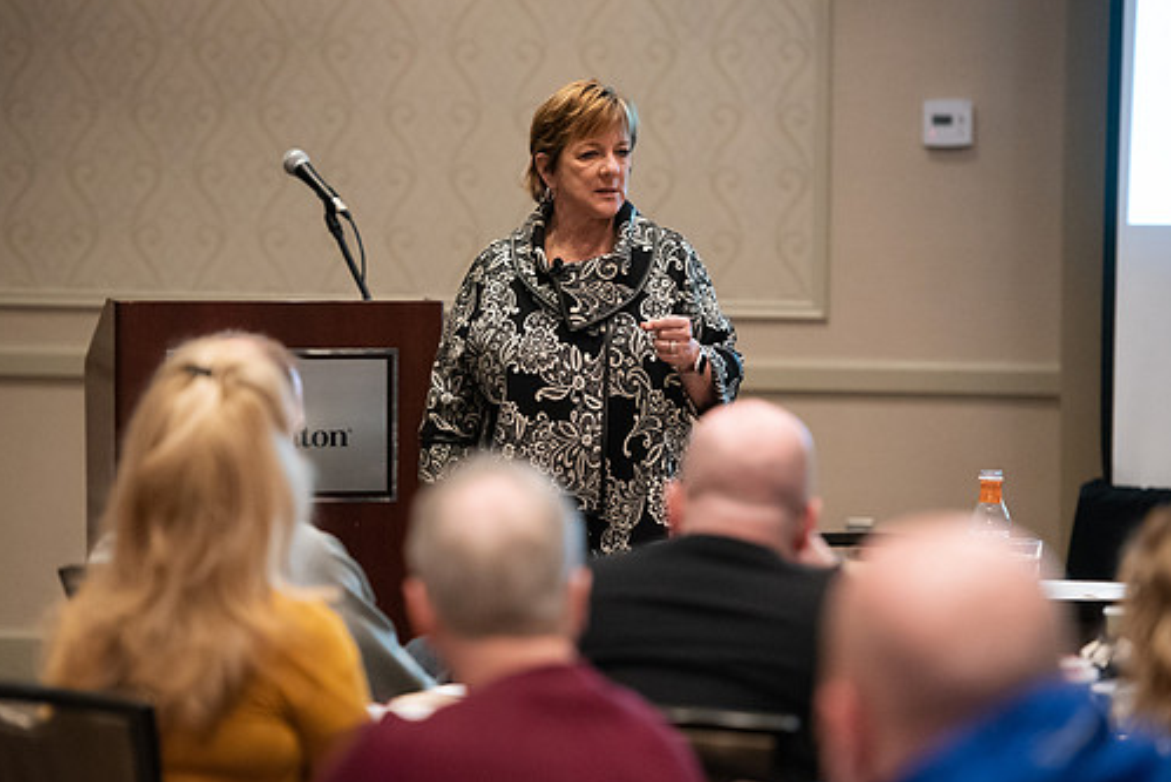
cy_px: 417
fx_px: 6052
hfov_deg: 11.1
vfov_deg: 7.4
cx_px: 535
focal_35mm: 186
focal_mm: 160
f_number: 2.8
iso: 5000
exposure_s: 1/200
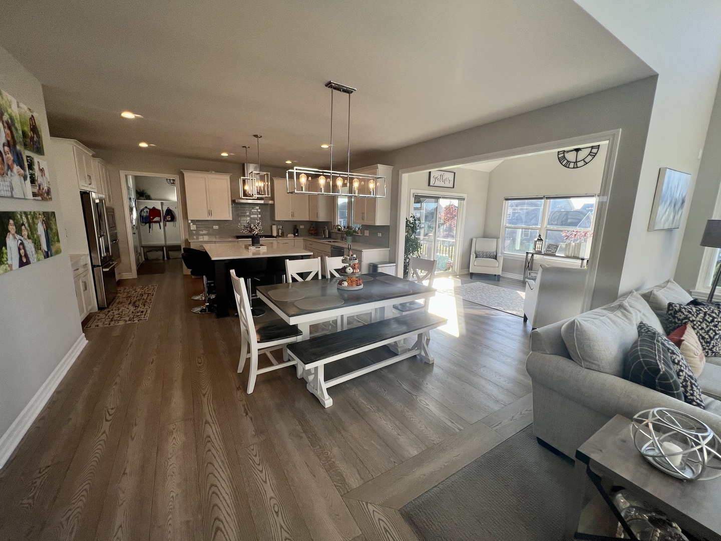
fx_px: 271
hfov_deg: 106.2
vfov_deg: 89.9
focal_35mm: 13
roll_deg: -1.4
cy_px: 270
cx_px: 360
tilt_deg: -11.6
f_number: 1.8
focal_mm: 1.57
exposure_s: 1/231
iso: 32
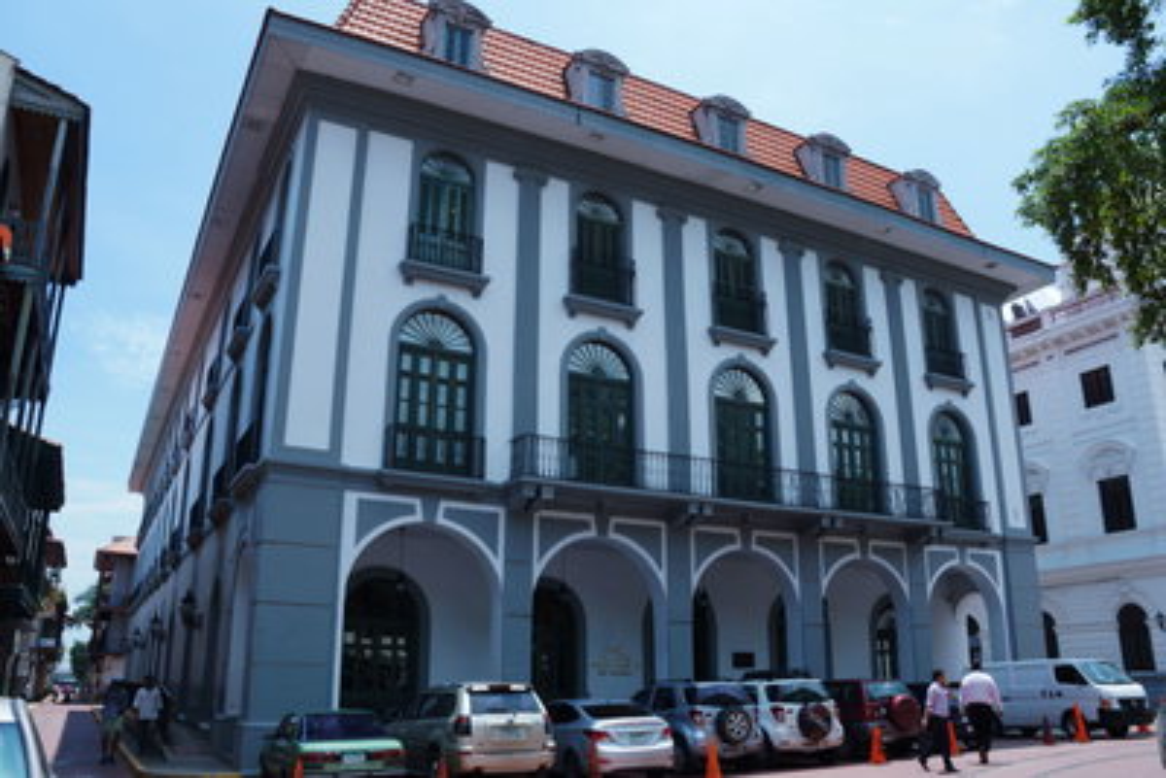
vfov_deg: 48.0
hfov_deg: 67.4
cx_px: 583
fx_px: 875
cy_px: 389
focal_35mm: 27
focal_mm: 18
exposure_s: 1/60
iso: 100
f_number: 16
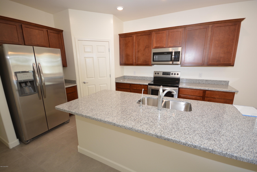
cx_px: 128
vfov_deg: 77.3
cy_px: 86
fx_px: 107
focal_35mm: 15
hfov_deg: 100.4
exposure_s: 1/60
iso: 360
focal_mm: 10
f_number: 4
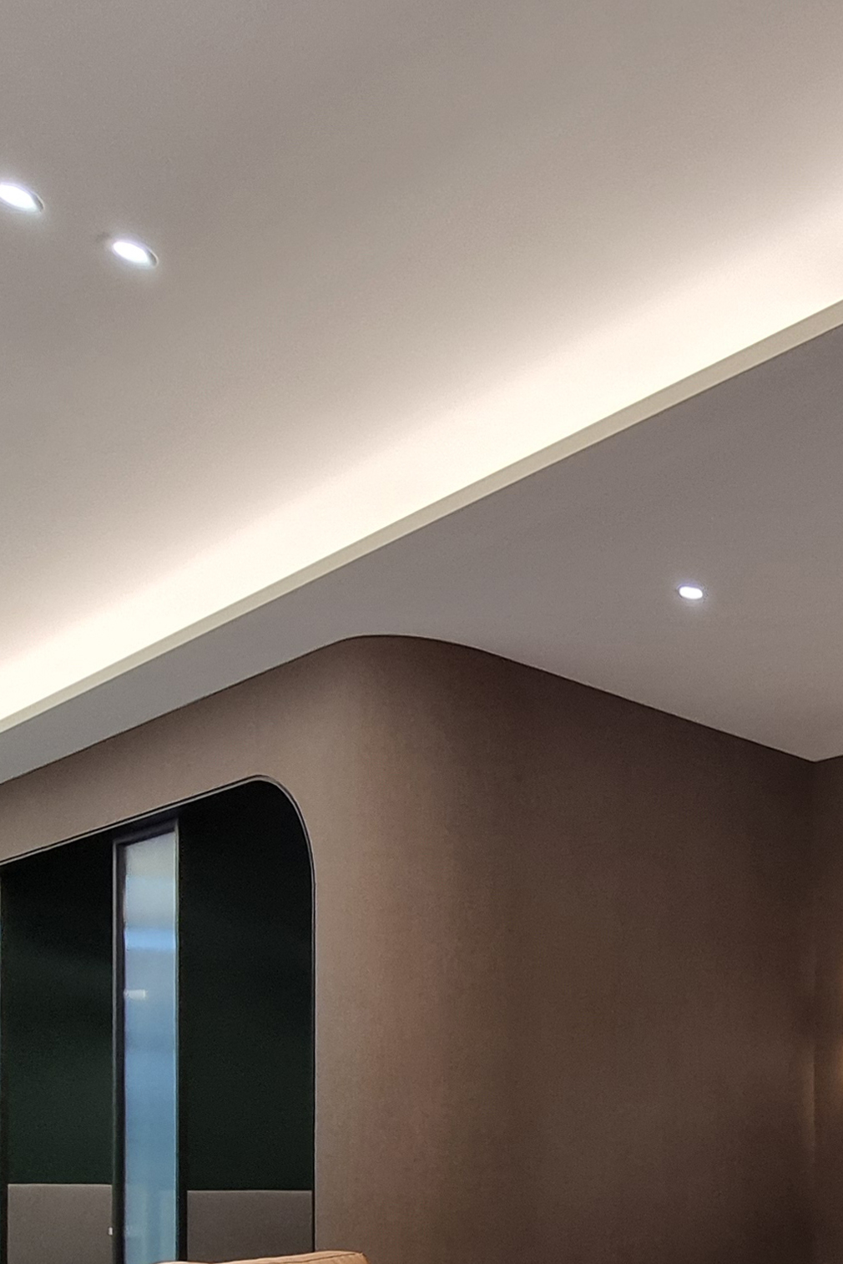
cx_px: 1118
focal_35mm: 36
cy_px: 1105
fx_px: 1264
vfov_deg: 48.3
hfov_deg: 29.2
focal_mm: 2.2
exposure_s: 1/60
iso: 125
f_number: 2.2
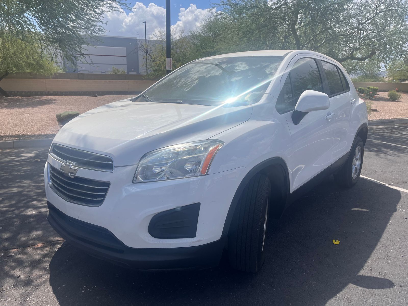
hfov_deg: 67.3
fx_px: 306
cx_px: 204
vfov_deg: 53.1
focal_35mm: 26
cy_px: 153
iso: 50
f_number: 1.6
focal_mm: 5.1
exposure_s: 1/5556
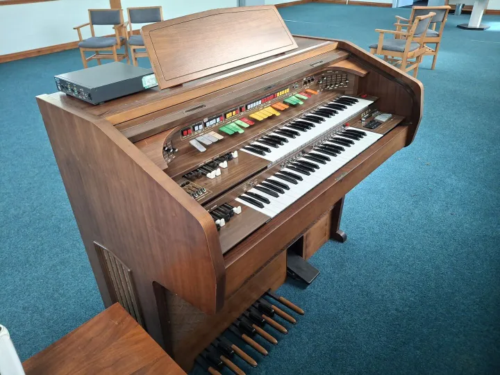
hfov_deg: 69.4
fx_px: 361
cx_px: 250
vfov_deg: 54.9
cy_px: 188
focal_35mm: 25
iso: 125
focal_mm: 4.69
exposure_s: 1/50
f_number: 1.8
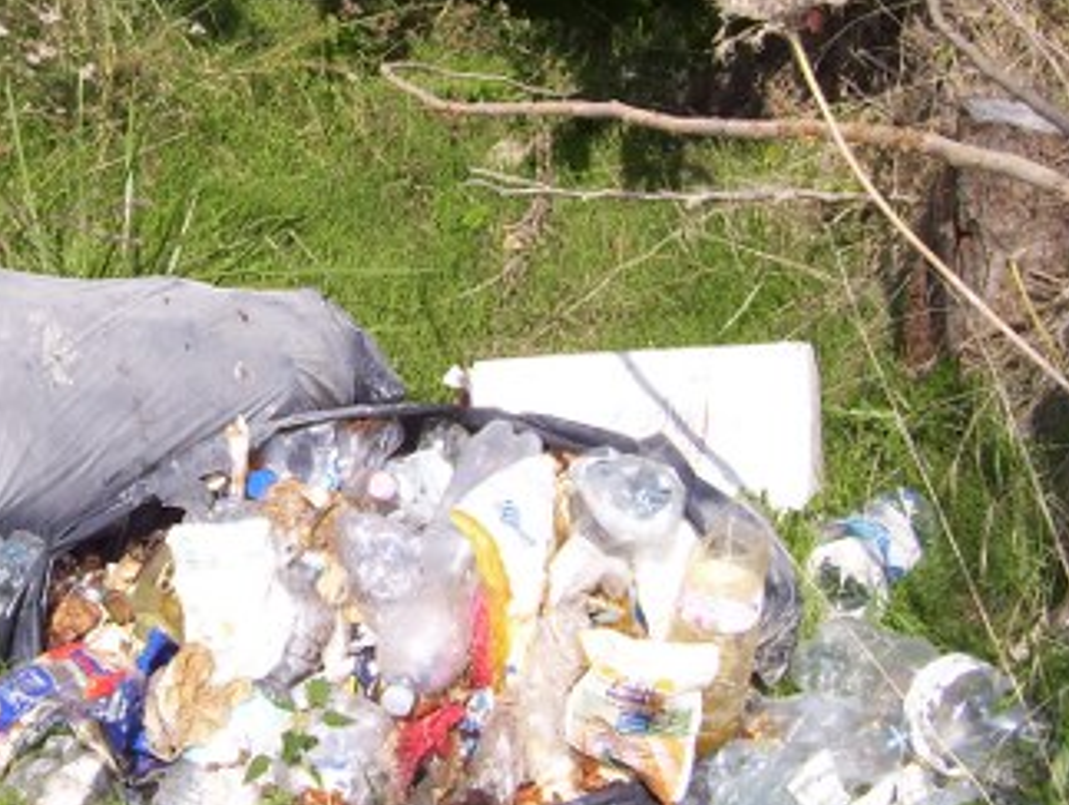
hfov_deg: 26.5
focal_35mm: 71
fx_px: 2195
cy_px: 305
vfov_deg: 20.7
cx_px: 129
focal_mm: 6
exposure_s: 1/640
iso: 80
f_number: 4.8
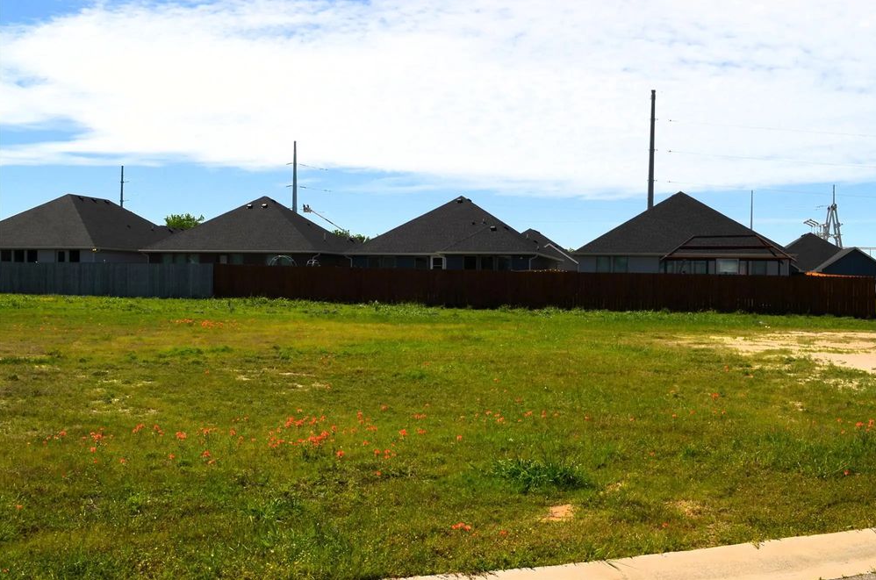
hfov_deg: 48.5
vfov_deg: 33.3
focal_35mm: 40
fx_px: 971
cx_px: 448
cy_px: 283
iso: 100
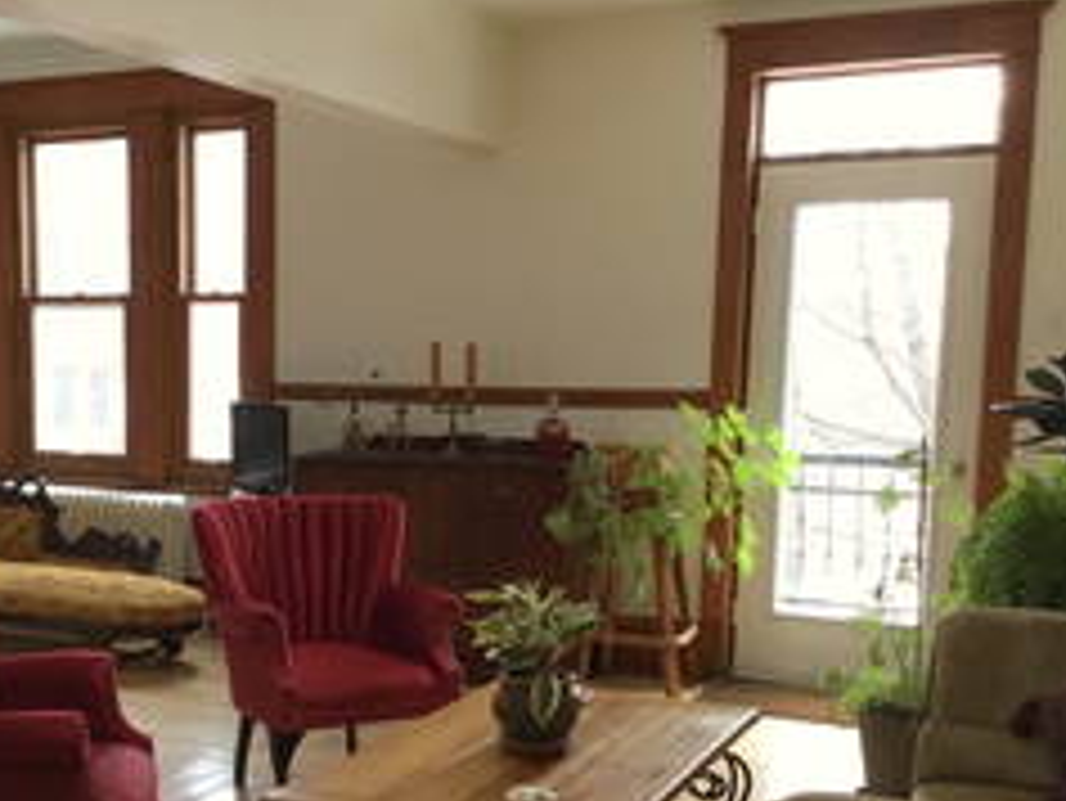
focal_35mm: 47
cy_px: 518
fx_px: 1448
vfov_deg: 30.7
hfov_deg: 39.7
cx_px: 324
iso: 25
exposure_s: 1/30
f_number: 2.4
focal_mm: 3.3
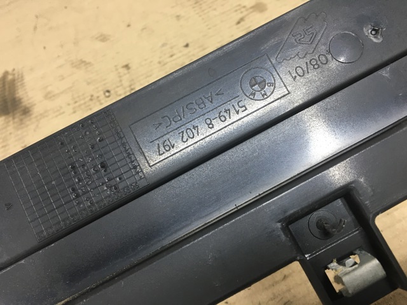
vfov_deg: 48.2
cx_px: 204
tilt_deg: -50.7
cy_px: 152
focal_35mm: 29
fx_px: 341
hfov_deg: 61.7
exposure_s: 1/33
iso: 100
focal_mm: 4.15
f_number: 2.2
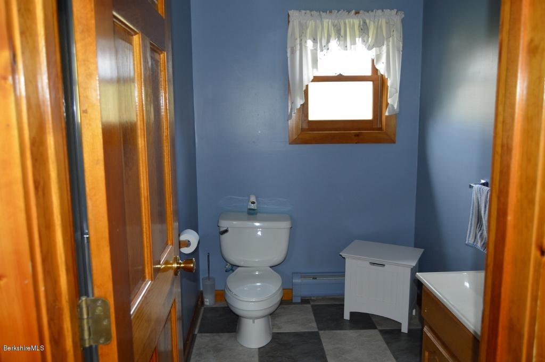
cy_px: 181
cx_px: 272
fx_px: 408
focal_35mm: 27
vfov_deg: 47.9
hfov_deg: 67.4
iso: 400
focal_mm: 18
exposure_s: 1/60
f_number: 4
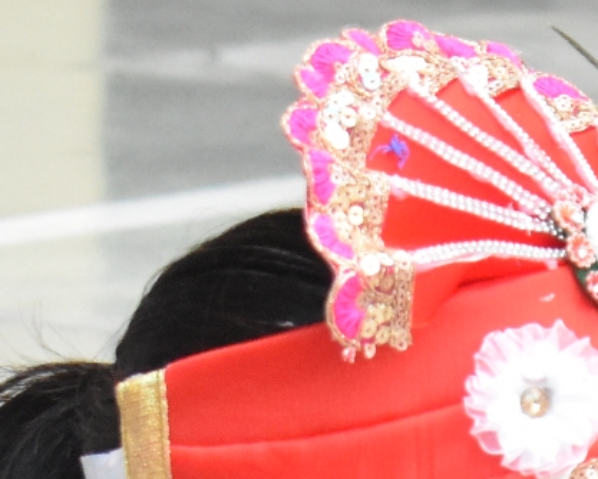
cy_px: 981
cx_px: 1090
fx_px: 6888
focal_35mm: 389
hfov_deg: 4.9
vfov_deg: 3.9
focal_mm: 48
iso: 3200
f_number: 5.3
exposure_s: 1/250
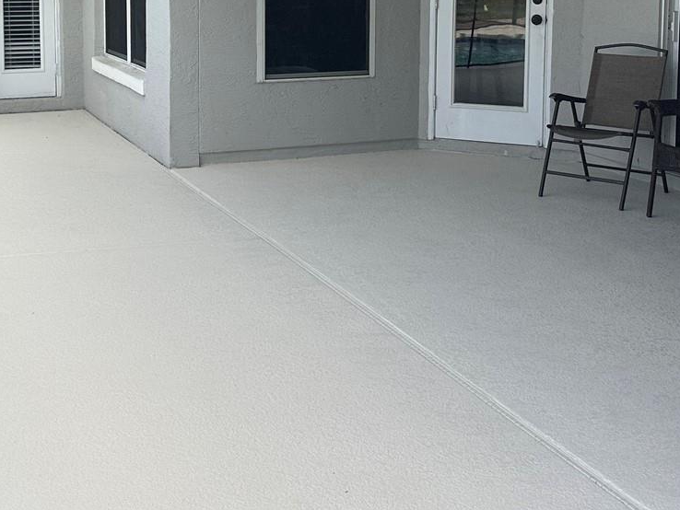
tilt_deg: -4.6
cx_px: 233
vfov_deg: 27.0
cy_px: 47
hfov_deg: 36.5
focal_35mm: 52
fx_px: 1022
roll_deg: +0.4
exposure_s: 1/989
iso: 80
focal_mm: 6.86
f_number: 1.78
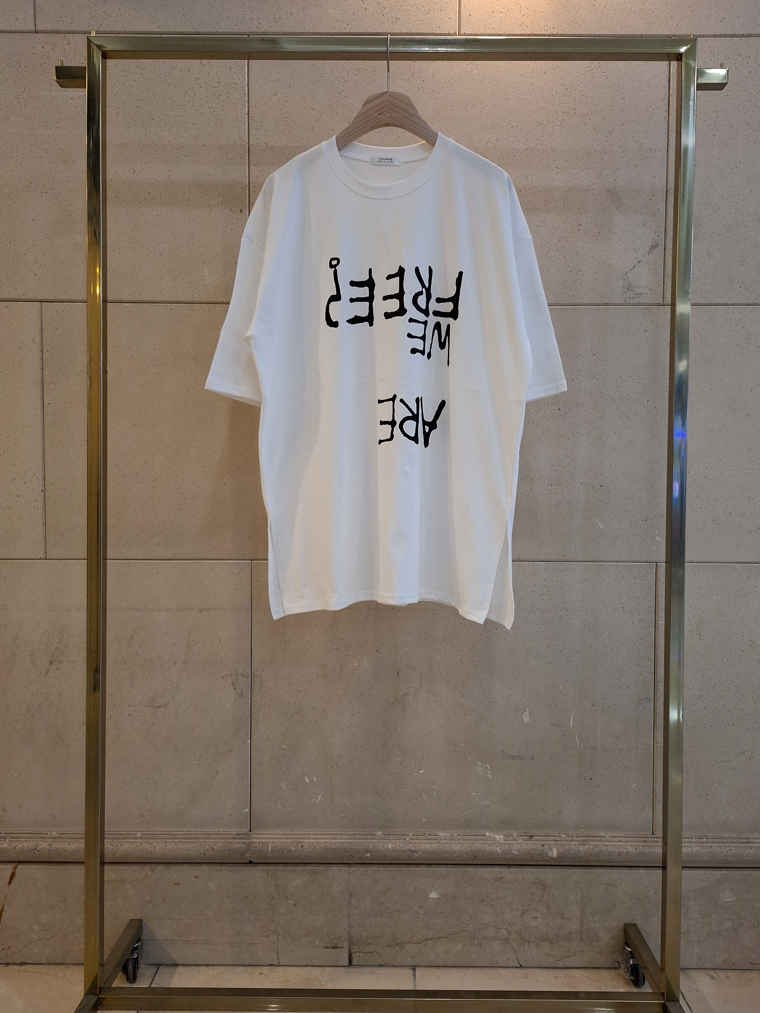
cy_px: 506
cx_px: 380
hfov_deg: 54.9
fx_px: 732
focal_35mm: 25
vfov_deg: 69.4
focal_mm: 5.23
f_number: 1.8
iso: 200
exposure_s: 1/120
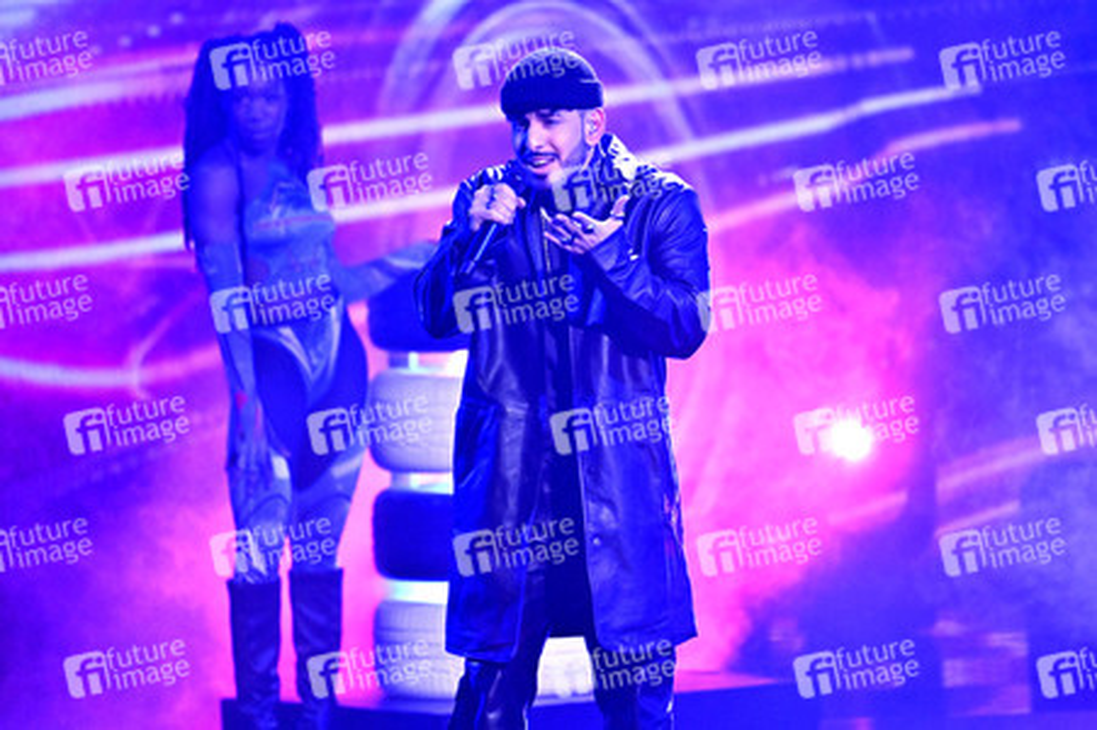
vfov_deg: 3.4
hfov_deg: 5.2
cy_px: 365
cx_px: 548
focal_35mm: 400
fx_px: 12180
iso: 5000
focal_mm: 400
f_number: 4.5
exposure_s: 1/640
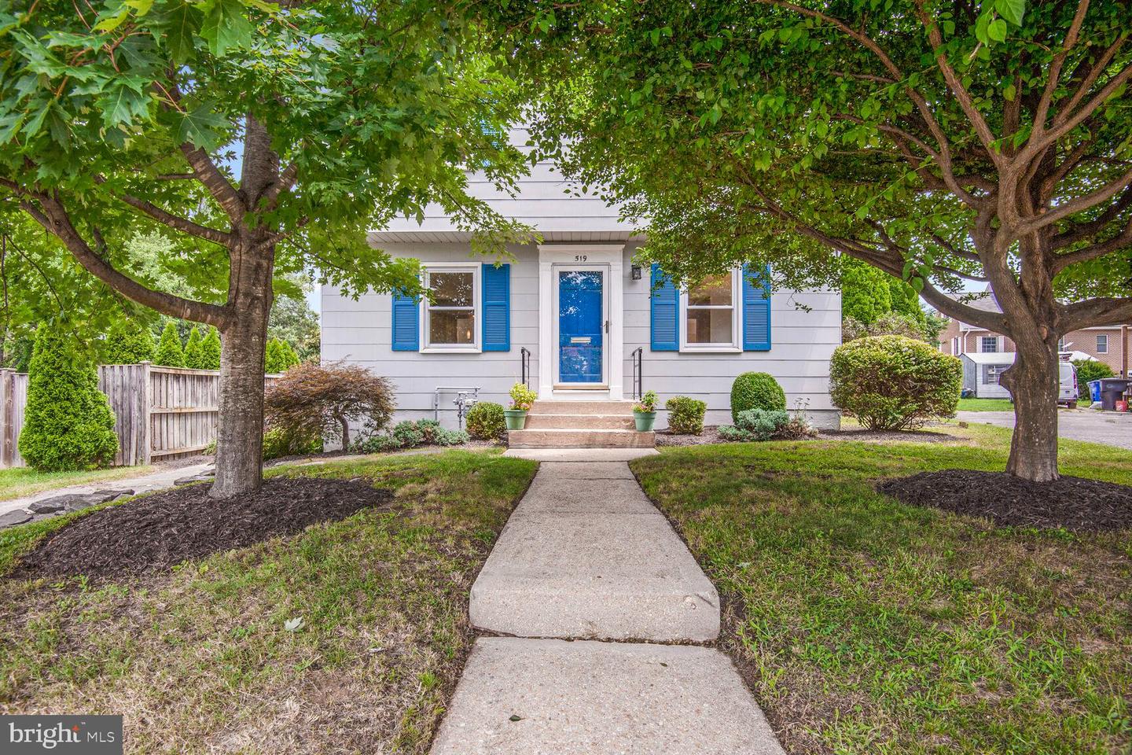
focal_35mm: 16
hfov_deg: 96.7
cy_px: 378
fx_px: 503
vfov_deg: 73.7
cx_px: 566
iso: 200
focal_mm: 16
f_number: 10
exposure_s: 1/160
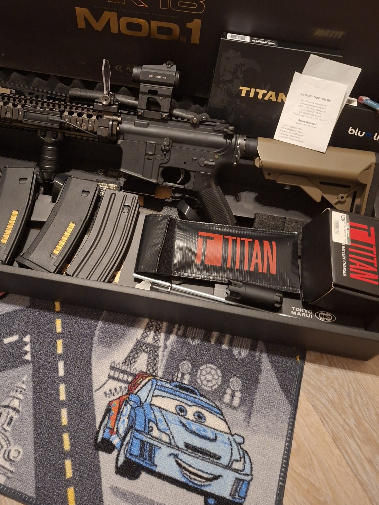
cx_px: 152
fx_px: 438
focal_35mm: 30
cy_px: 185
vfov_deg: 59.1
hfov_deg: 46.5
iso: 1000
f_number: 1.8
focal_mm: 5.54
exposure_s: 1/25
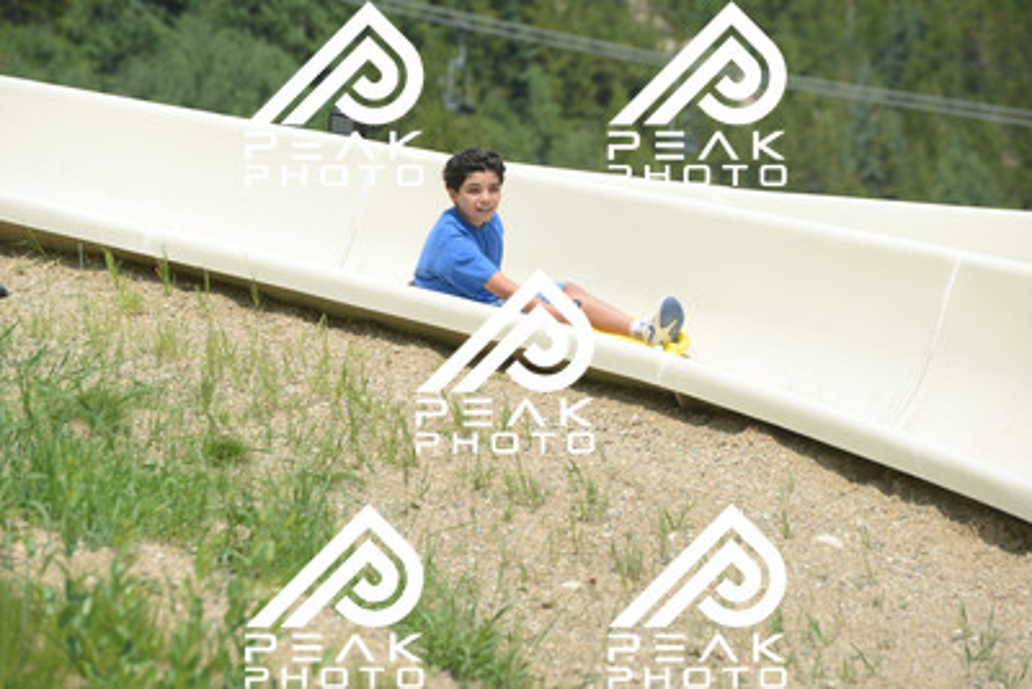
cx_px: 516
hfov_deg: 10.5
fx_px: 5592
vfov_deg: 7.0
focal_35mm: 195
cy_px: 344
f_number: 6.3
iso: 450
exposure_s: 1/1250
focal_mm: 195
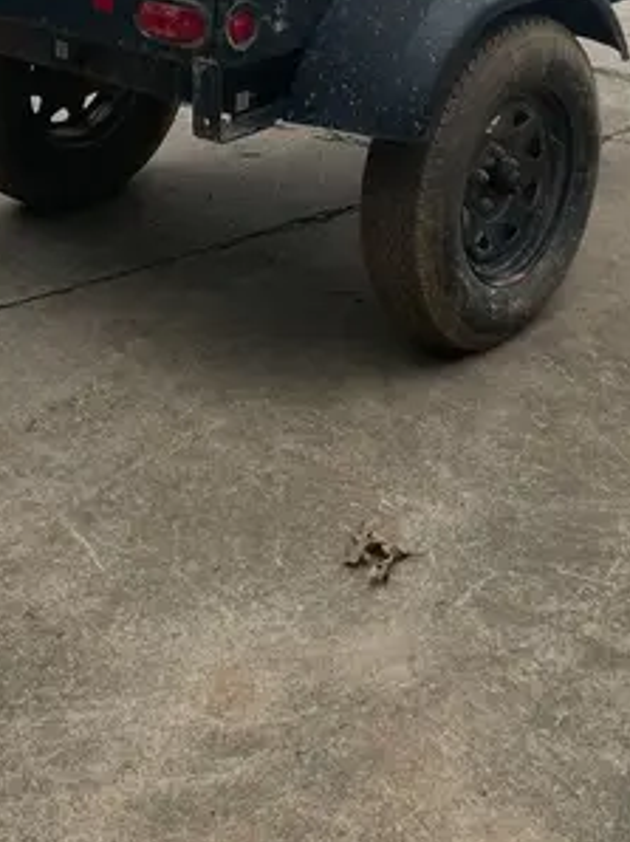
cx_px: 427
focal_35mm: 64
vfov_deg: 28.0
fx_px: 1555
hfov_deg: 22.8
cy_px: -47
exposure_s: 1/2688
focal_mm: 5.1
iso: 50
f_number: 1.6
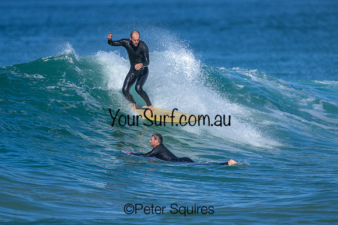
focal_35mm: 969
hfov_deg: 2.1
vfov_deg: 1.4
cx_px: 133
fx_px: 9096
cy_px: 99
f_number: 6.3
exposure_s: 1/2000
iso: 250
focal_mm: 800
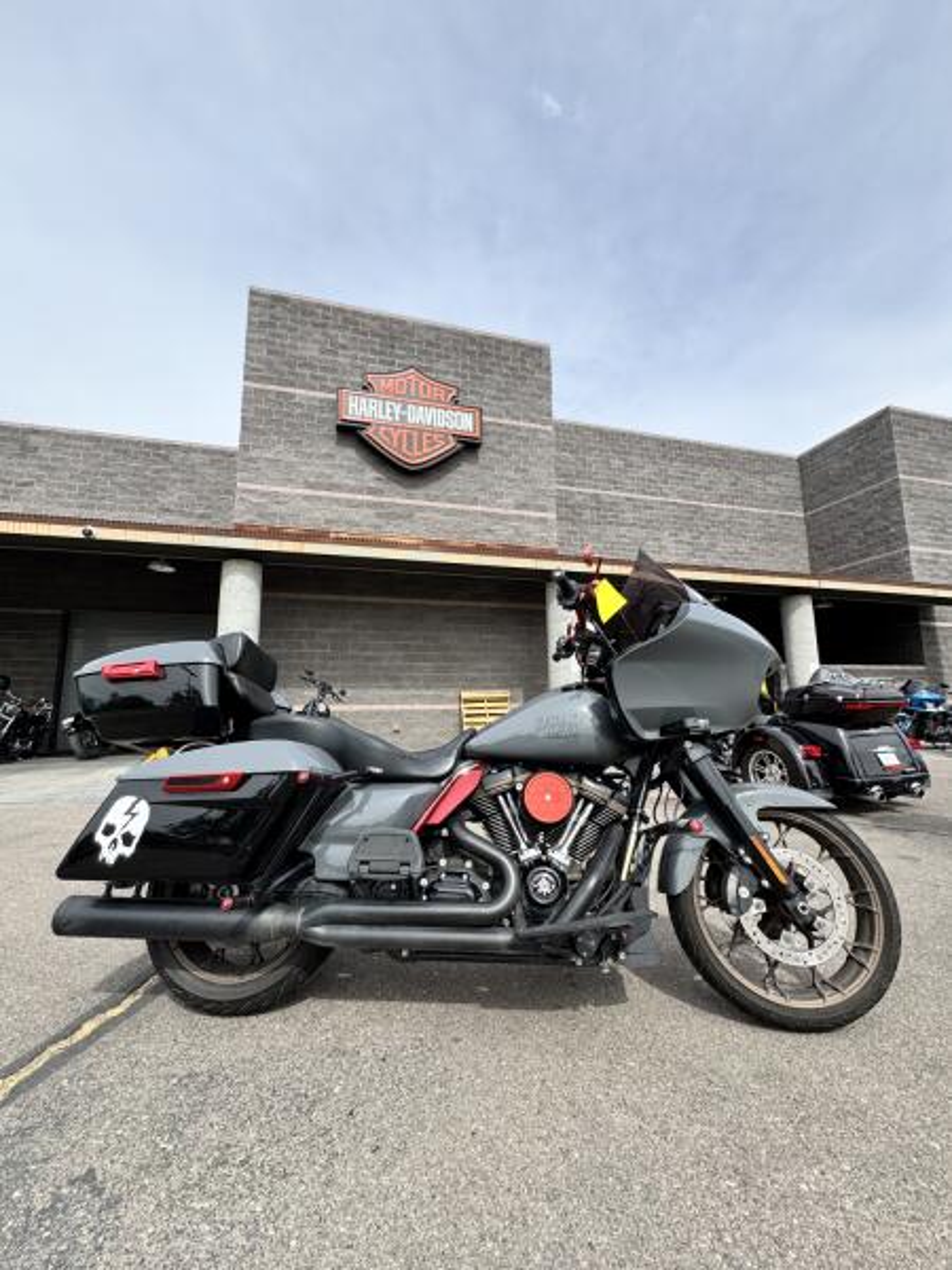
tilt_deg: +9.3
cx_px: 476
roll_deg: +1.8
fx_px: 513
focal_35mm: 14
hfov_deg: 85.7
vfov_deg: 102.1
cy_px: 635
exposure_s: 1/796
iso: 50
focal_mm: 2.22
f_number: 2.2
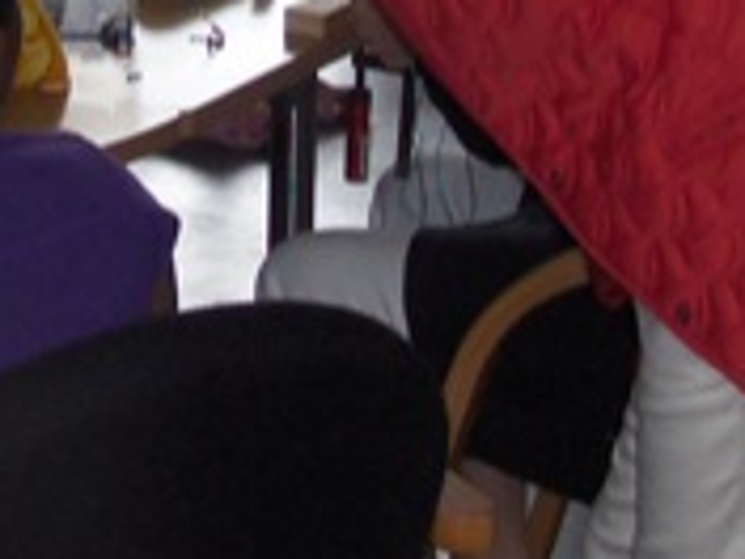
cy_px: -34
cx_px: 148
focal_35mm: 175
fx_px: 3766
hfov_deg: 11.3
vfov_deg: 8.4
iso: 100
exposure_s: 1/60
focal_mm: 6.5
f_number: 3.5
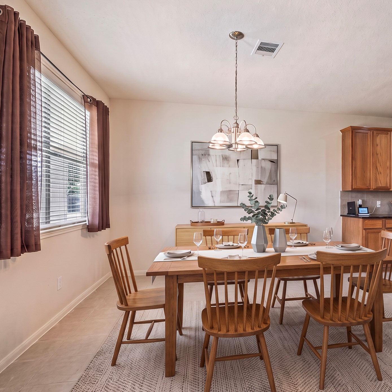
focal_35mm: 20
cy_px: 200
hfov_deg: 71.9
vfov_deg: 74.8
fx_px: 256
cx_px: 271
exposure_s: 1/3
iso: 125
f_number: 6.3
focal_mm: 15
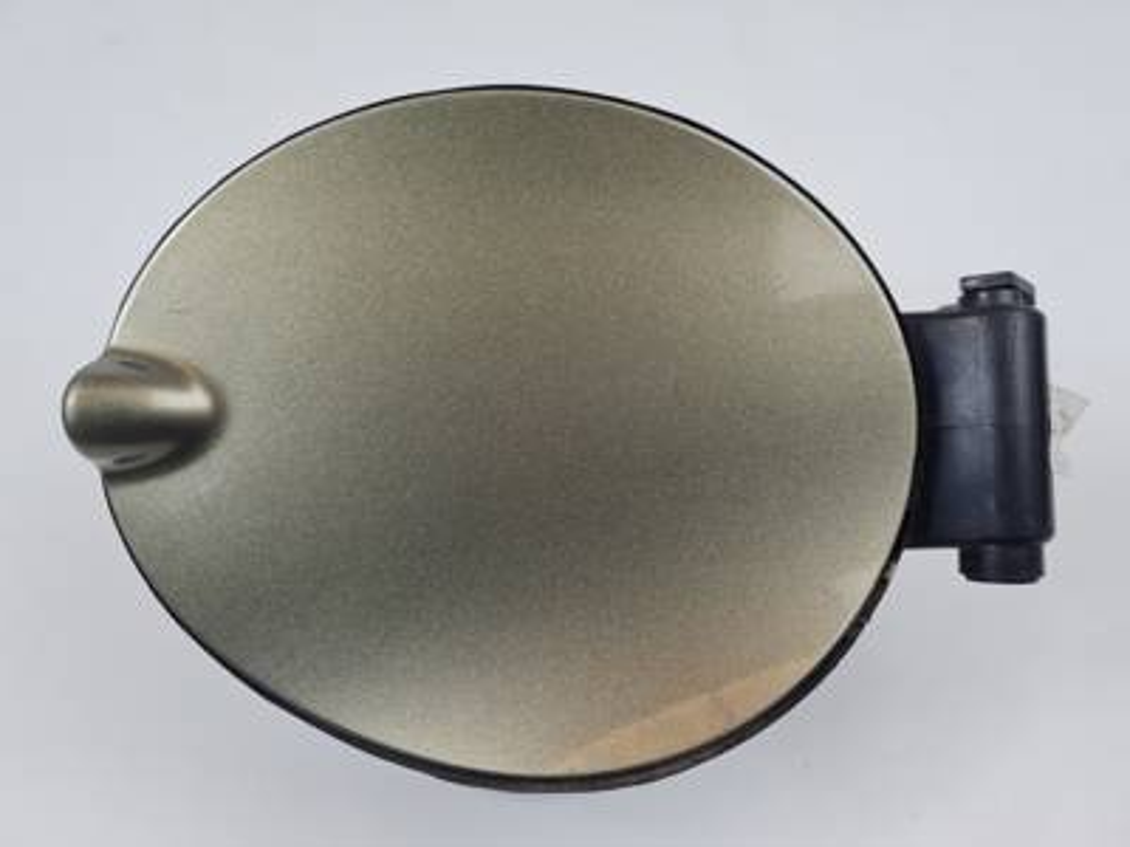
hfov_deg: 67.3
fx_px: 849
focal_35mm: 26
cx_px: 565
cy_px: 424
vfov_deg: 53.1
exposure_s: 1/241
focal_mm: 5.4
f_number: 1.8
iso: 50
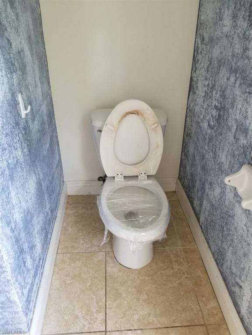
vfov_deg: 67.3
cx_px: 126
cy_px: 168
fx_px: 252
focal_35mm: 26
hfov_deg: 53.1
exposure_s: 1/40
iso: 160
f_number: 1.7
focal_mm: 4.25
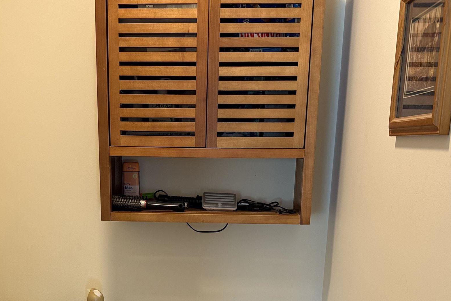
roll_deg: -1.0
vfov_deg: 25.9
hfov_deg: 40.2
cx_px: 182
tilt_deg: -14.0
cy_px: 313
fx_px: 614
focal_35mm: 49
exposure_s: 1/60
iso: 200
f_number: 1.78
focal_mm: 6.76
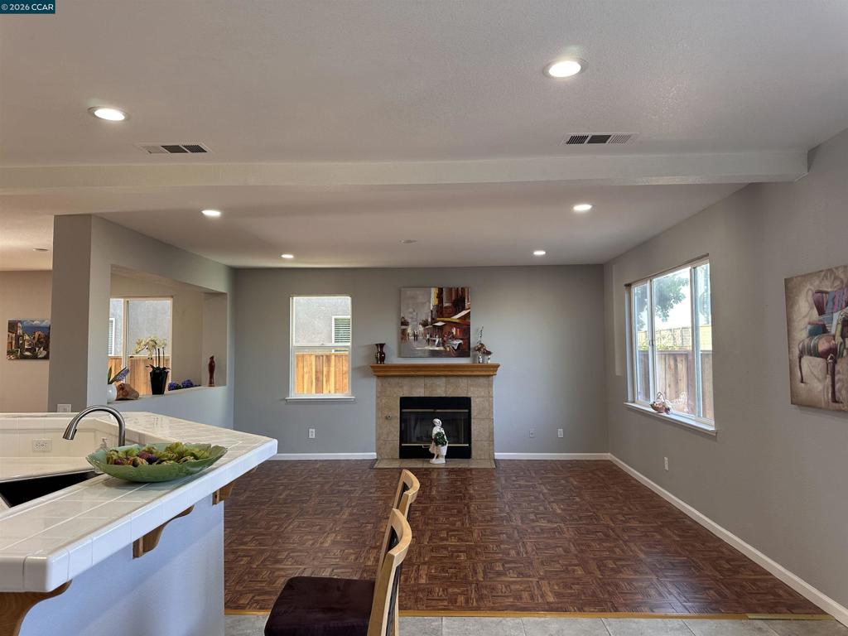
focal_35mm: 24
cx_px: 424
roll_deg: +0.1
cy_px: 318
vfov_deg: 56.8
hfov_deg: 71.6
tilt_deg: +3.6
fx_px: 588
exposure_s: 1/120
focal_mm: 6.86
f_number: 1.78
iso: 125
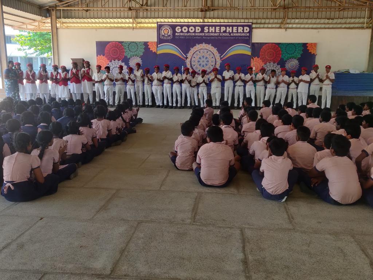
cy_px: 140
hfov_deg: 69.4
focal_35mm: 25
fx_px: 269
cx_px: 186
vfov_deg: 54.9
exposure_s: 1/50
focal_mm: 4.25
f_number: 1.7
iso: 200
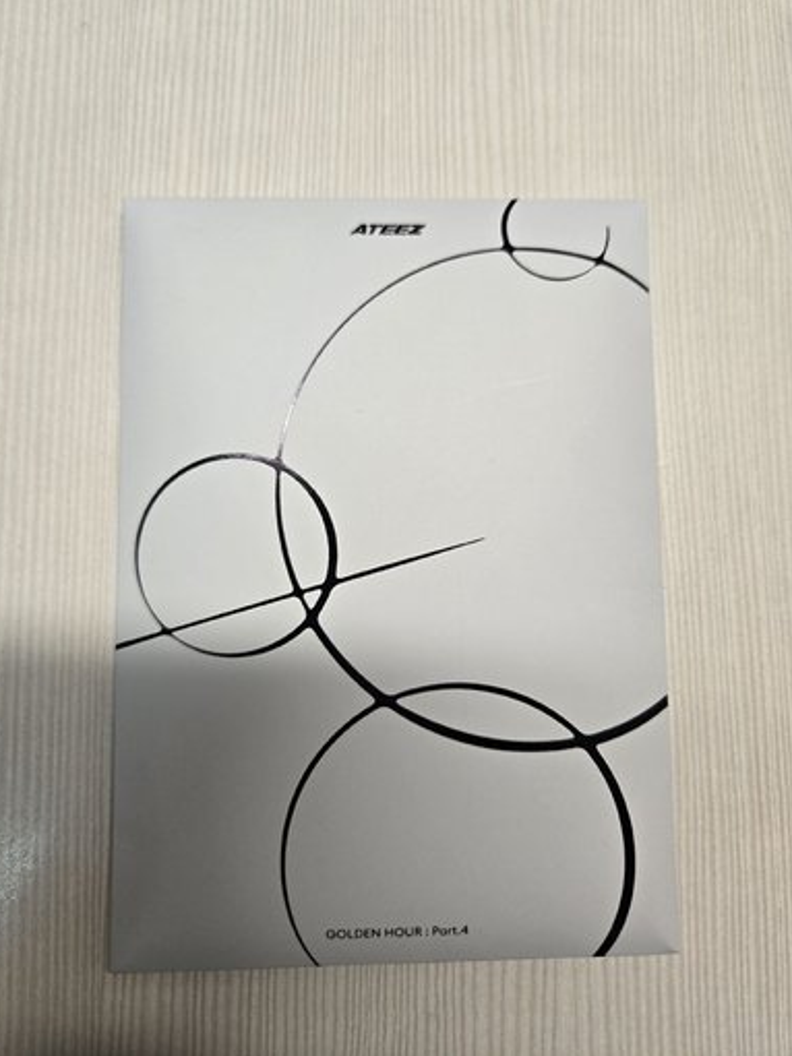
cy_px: 509
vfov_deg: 71.6
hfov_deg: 56.8
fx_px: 732
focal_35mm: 24
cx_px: 385
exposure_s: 1/120
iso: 64
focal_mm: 5.4
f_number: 1.8
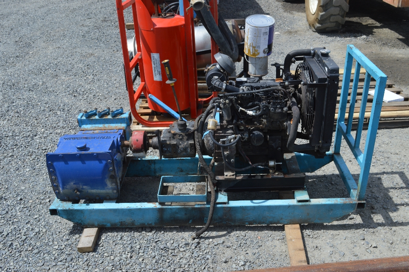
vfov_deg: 36.8
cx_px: 204
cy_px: 136
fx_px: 409
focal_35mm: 36
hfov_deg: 53.2
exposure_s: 1/250
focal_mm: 24
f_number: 8
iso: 100
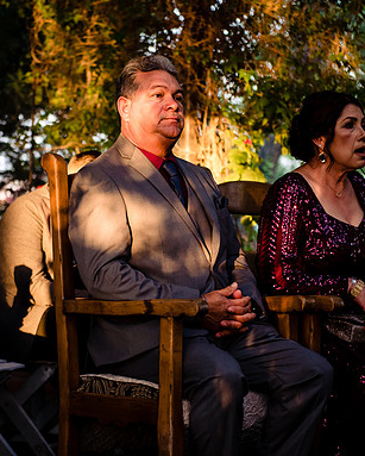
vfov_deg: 18.1
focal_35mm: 106
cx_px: 150
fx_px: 1430
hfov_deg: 14.5
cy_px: 229
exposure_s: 1/160
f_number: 2.8
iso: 800
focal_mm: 70
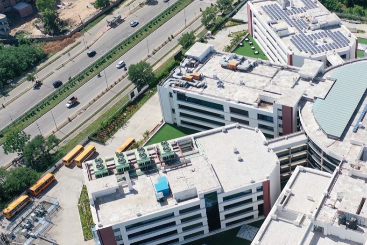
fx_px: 581
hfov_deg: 34.0
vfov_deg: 23.8
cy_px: 130
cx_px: 292
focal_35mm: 57
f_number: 5.6
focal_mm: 10.26
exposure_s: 1/3200
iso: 100
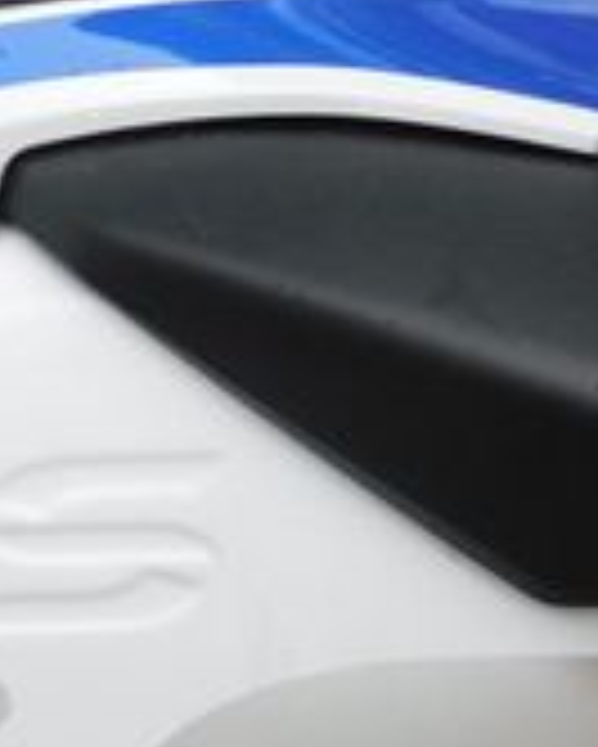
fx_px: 2078
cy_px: 932
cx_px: 710
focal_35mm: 94
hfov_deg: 15.8
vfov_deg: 19.1
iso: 125
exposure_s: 1/160
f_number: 3.1
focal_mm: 4.5
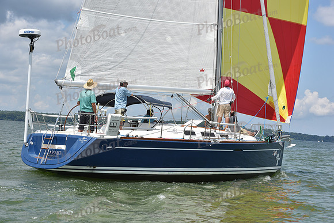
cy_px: 112
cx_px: 167
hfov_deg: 28.8
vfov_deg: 19.5
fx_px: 650
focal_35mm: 70
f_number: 10
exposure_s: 1/1000
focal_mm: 70
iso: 320
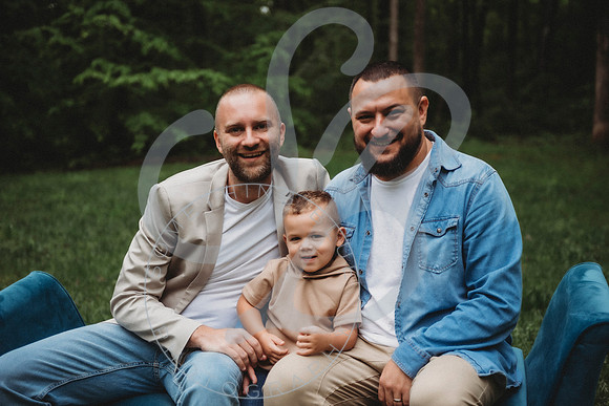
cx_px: 304
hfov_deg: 36.2
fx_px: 931
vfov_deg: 24.6
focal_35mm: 55
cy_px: 203
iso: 100
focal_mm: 55
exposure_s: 1/250
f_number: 2.8
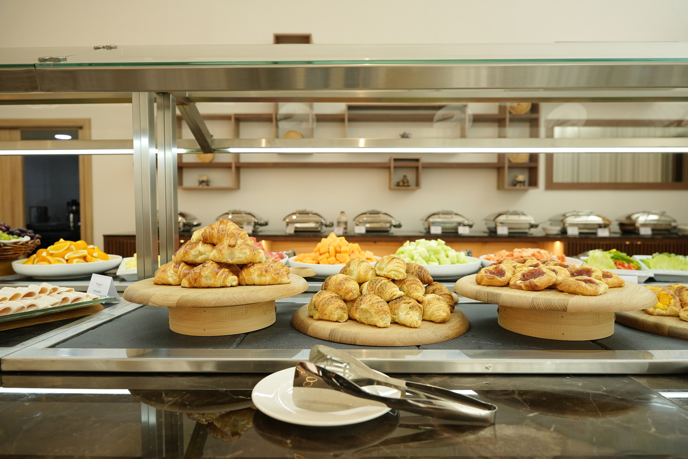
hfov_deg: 73.7
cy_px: 230
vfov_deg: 53.1
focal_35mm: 24
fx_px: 459
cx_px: 344
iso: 640
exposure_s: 1/125
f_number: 4.5
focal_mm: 24
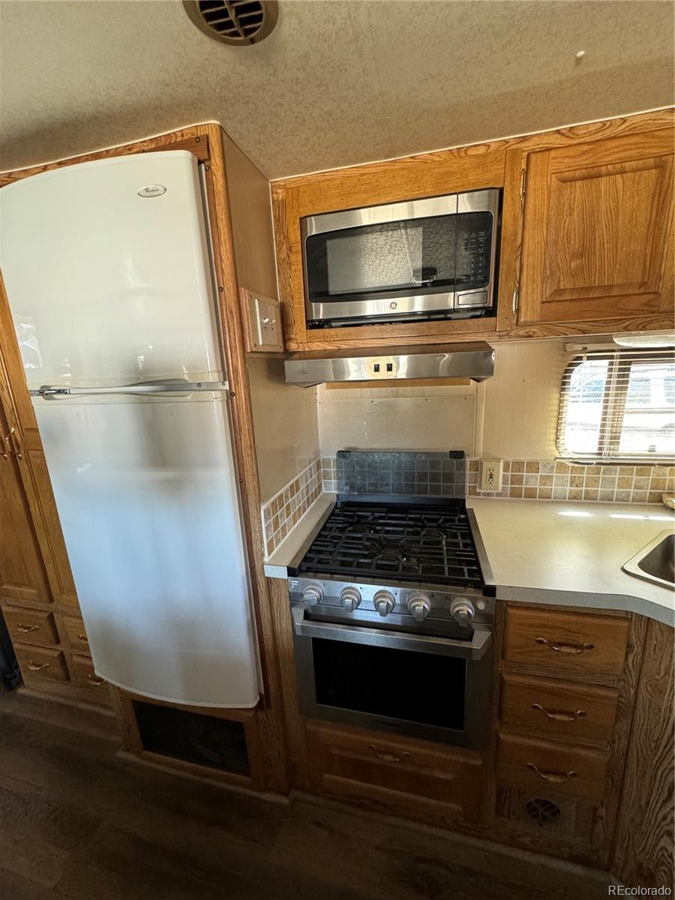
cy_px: 450
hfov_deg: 85.7
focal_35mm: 14
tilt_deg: -11.7
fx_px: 364
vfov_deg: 102.1
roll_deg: +3.3
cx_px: 338
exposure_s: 1/60
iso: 640
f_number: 2.2
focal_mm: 2.22
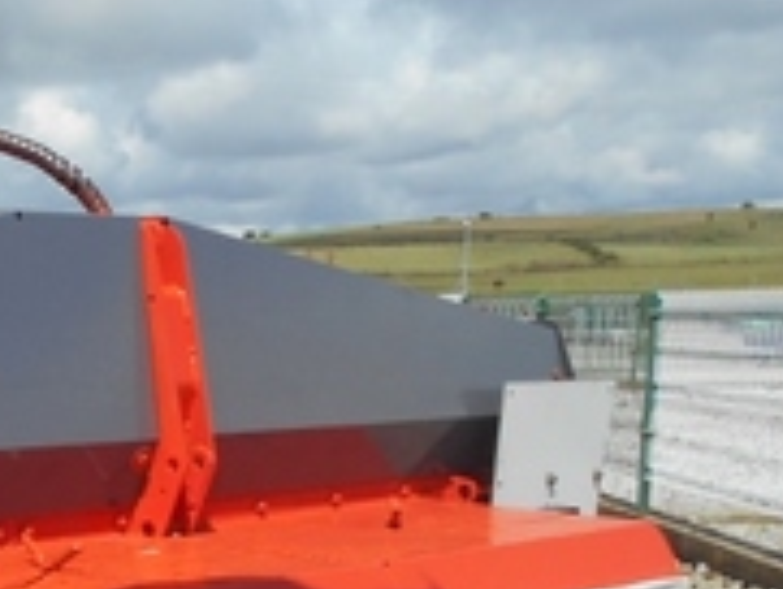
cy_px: 710
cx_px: -193
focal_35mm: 79
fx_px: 1788
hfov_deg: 22.5
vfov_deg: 17.8
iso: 80
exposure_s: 1/1250
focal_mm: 4.6
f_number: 3.2
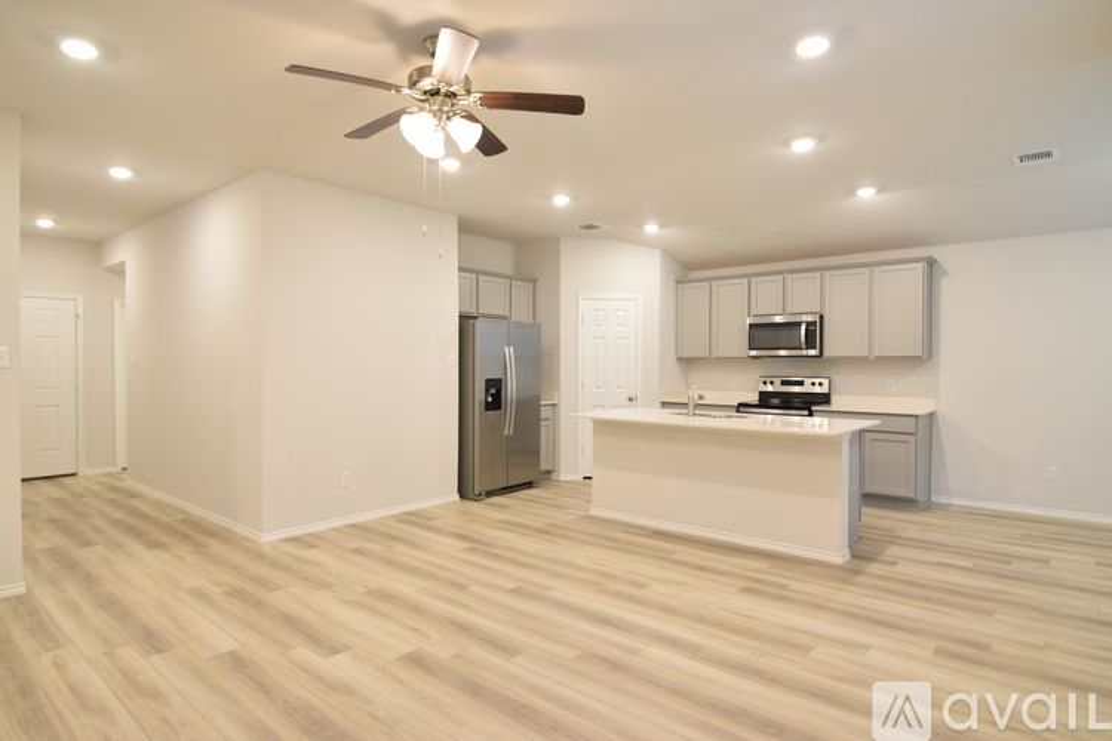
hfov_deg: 85.4
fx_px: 602
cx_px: 556
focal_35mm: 20
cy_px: 370
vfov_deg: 63.2
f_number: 4
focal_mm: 13
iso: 800
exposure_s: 1/50
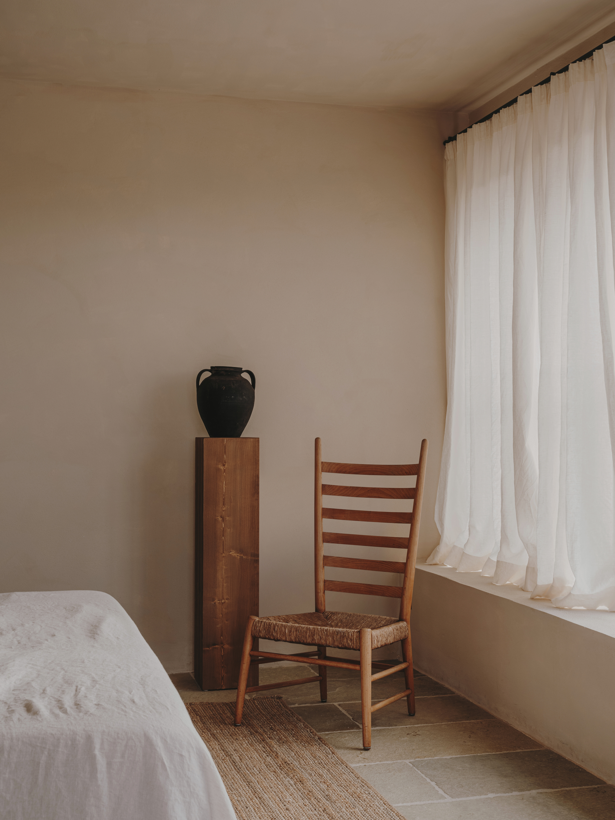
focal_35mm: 47
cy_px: 410
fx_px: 1113
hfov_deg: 30.9
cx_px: 308
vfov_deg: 40.4
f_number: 16
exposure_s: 1/1.25
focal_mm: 59.6
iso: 200
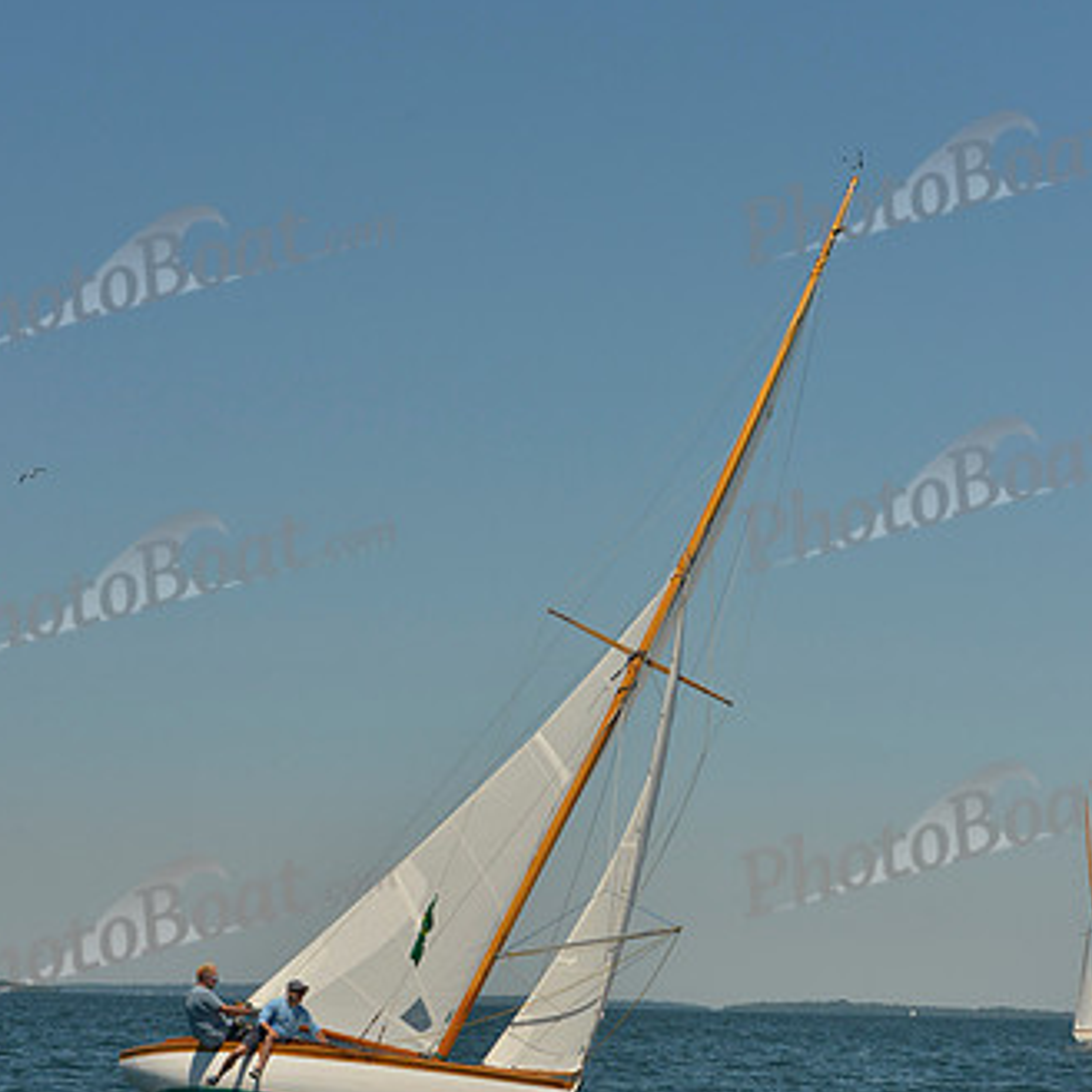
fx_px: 3747
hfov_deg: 16.6
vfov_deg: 16.5
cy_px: 707
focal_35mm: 105
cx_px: 569
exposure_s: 1/800
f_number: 9
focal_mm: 70
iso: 280
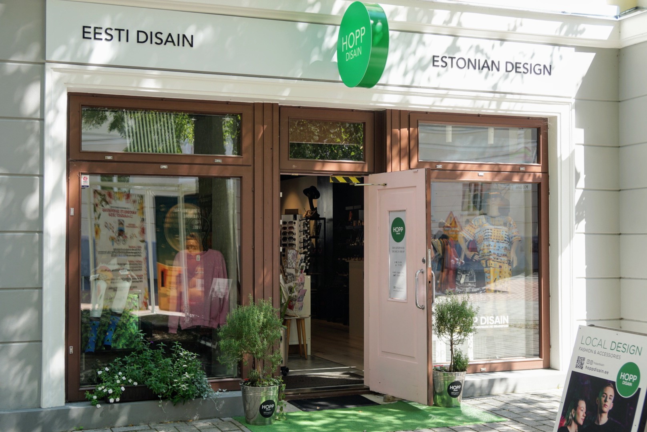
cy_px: 216
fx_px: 890
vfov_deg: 27.3
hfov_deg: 39.9
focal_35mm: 50
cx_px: 324
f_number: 4.5
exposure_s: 1/125
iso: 100
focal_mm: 33
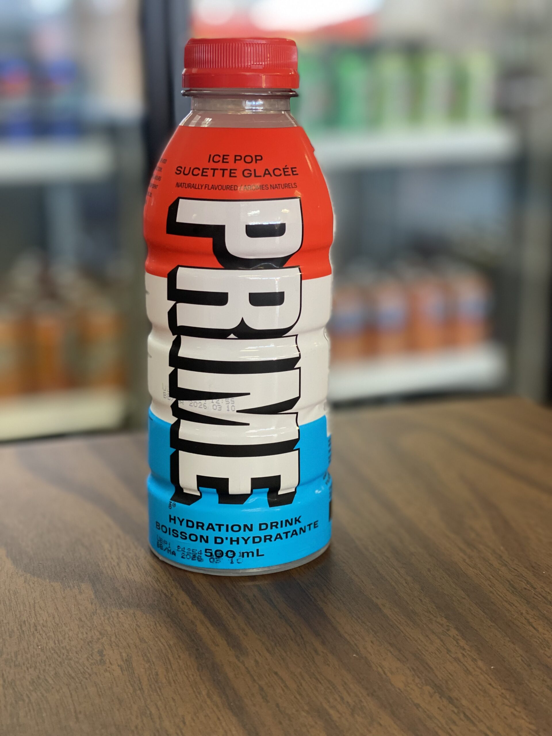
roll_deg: -0.3
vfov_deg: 36.8
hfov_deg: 28.0
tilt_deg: -14.9
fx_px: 1106
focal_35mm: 52
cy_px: 368
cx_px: 276
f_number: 2
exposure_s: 1/40
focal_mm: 6
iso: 125
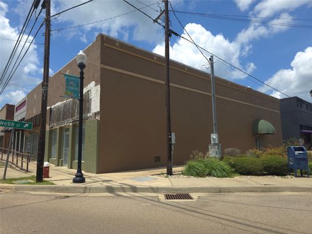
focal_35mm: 23
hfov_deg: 73.9
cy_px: 117
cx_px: 156
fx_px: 207
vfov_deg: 58.9
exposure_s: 1/546
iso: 12
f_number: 1.7
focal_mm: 6.3
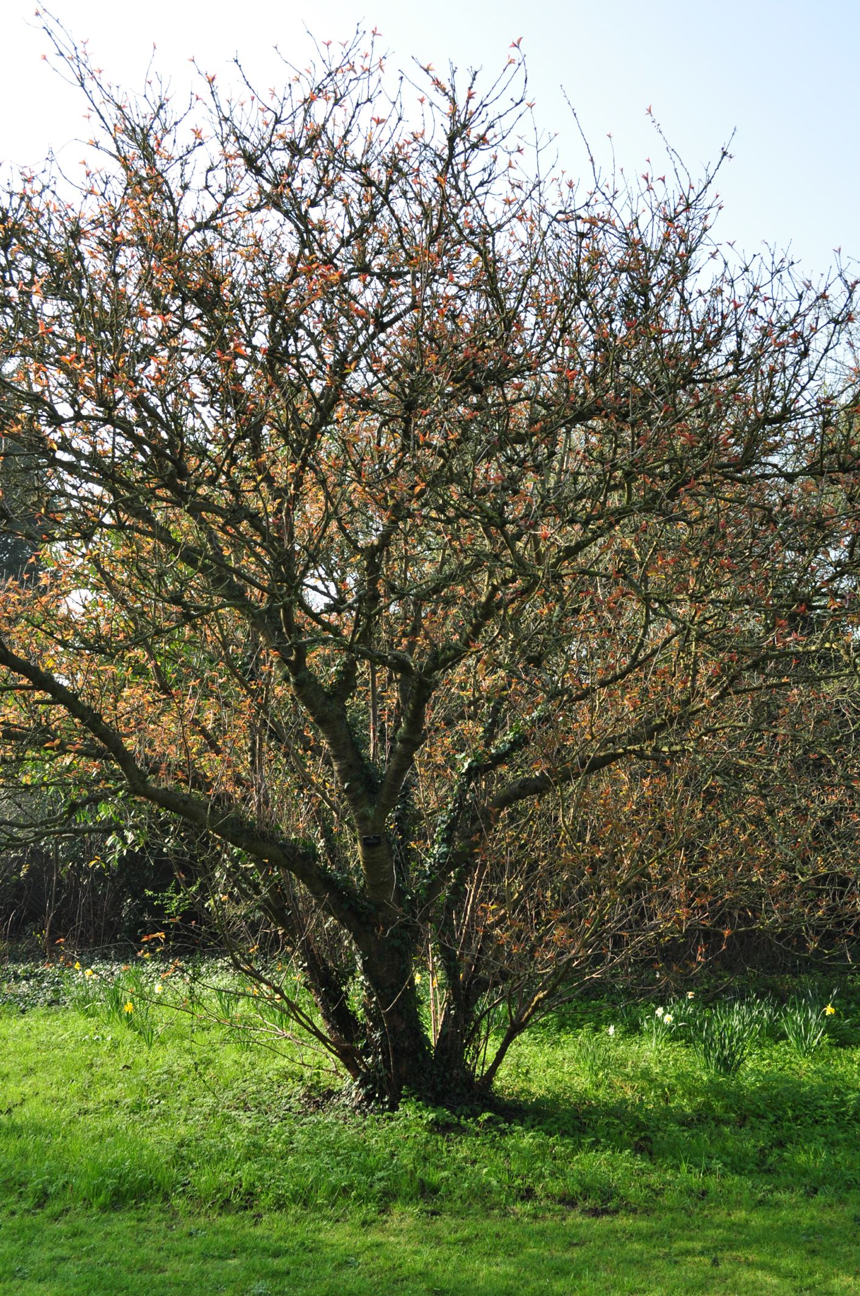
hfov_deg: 36.8
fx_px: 1293
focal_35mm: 36
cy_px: 648
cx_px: 430
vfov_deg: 53.2
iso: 200
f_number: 8
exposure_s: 1/200
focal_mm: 24
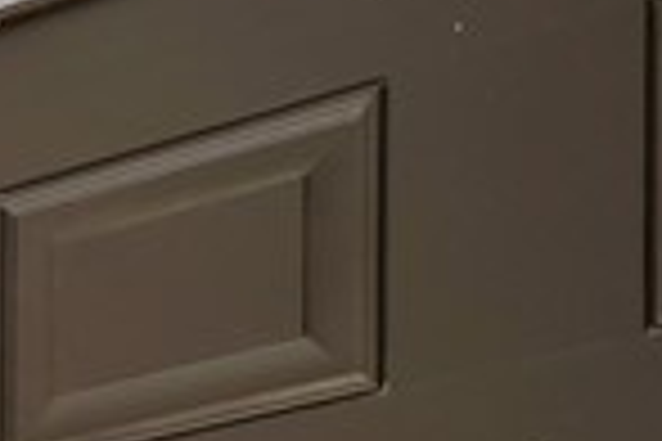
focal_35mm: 133
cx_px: -851
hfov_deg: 12.6
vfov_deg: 8.2
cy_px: 1485
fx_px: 2446
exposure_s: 1/160
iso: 100
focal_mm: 18
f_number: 8
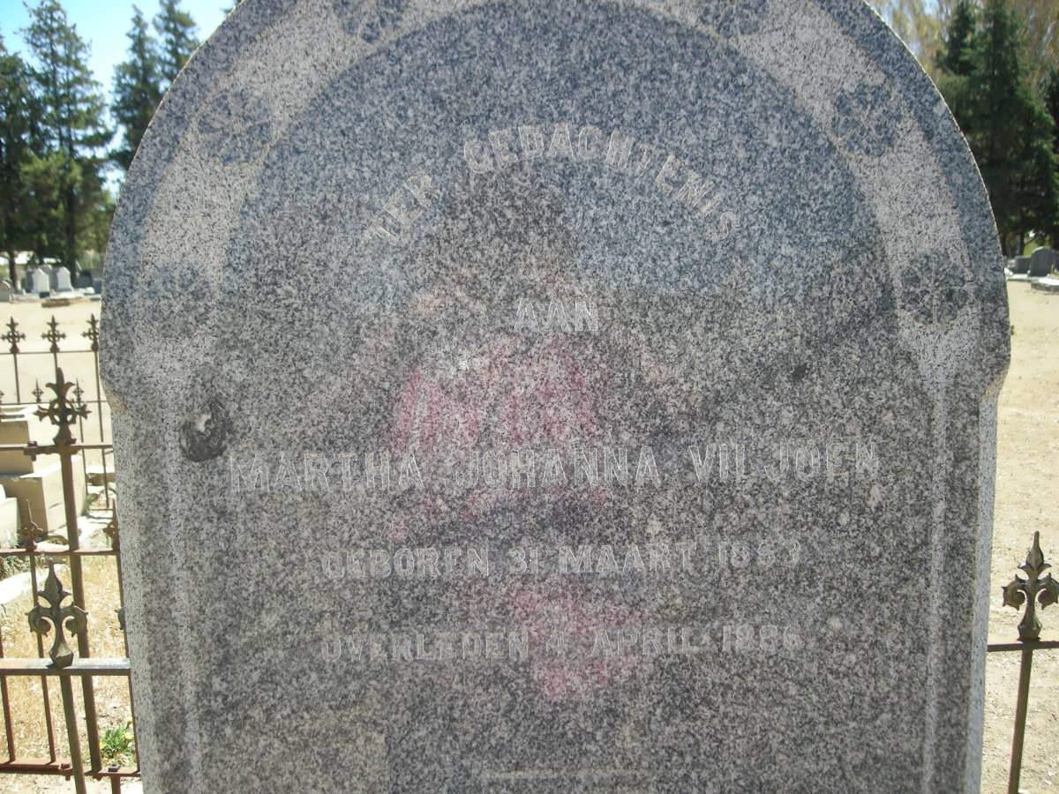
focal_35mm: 35
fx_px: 1071
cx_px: 530
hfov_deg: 52.6
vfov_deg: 40.7
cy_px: 397
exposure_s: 1/226
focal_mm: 5.7
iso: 50
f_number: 2.8
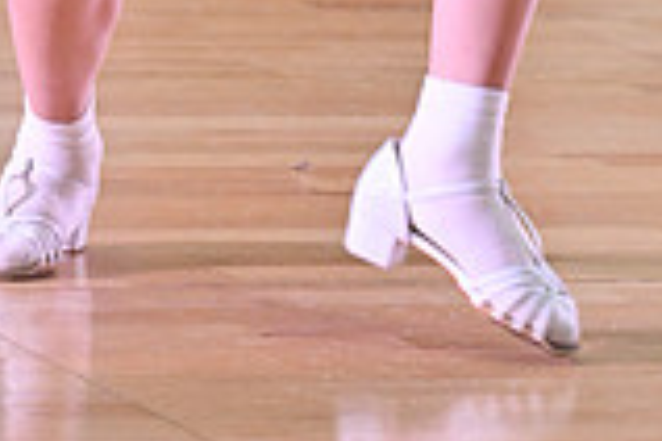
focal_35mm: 676
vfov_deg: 2.0
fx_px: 12430
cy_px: -711
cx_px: 456
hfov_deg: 3.1
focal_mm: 185
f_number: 5
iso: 3200
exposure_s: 1/320
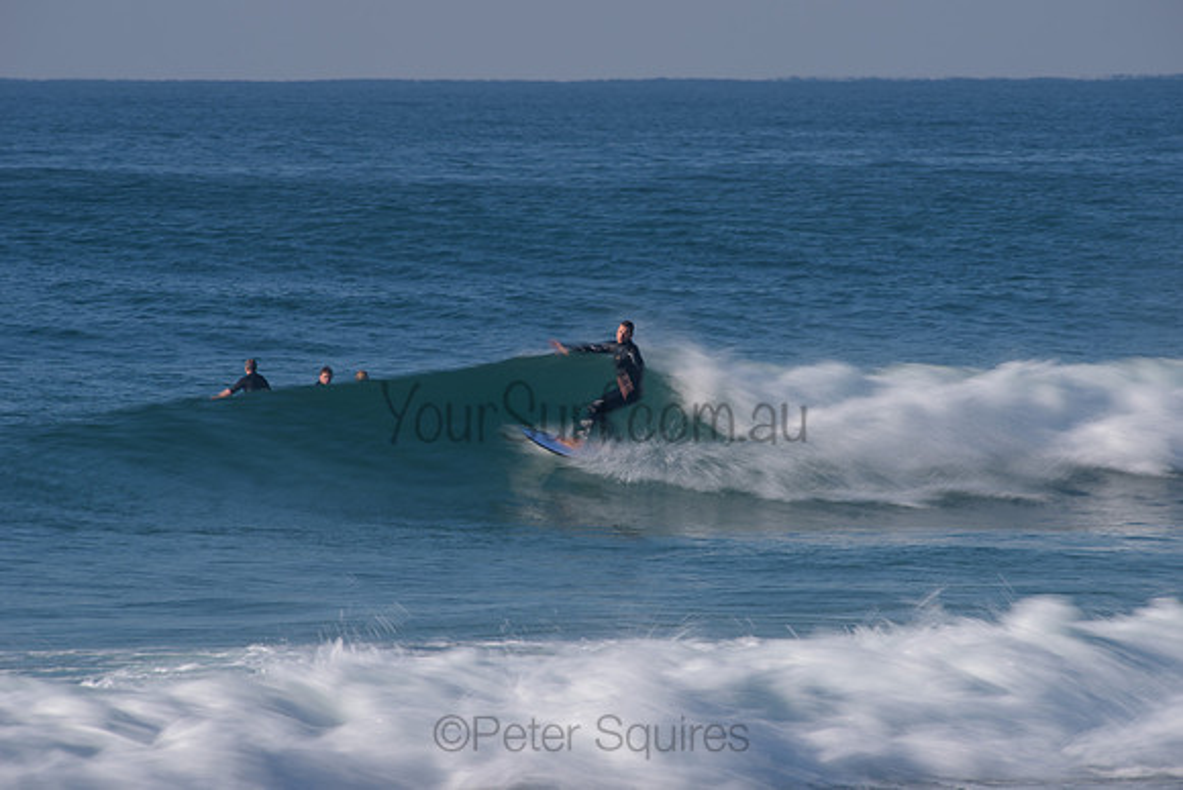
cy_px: 395
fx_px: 16434
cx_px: 592
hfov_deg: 4.1
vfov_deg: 2.8
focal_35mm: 500
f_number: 14
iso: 31
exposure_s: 1/13
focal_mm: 500
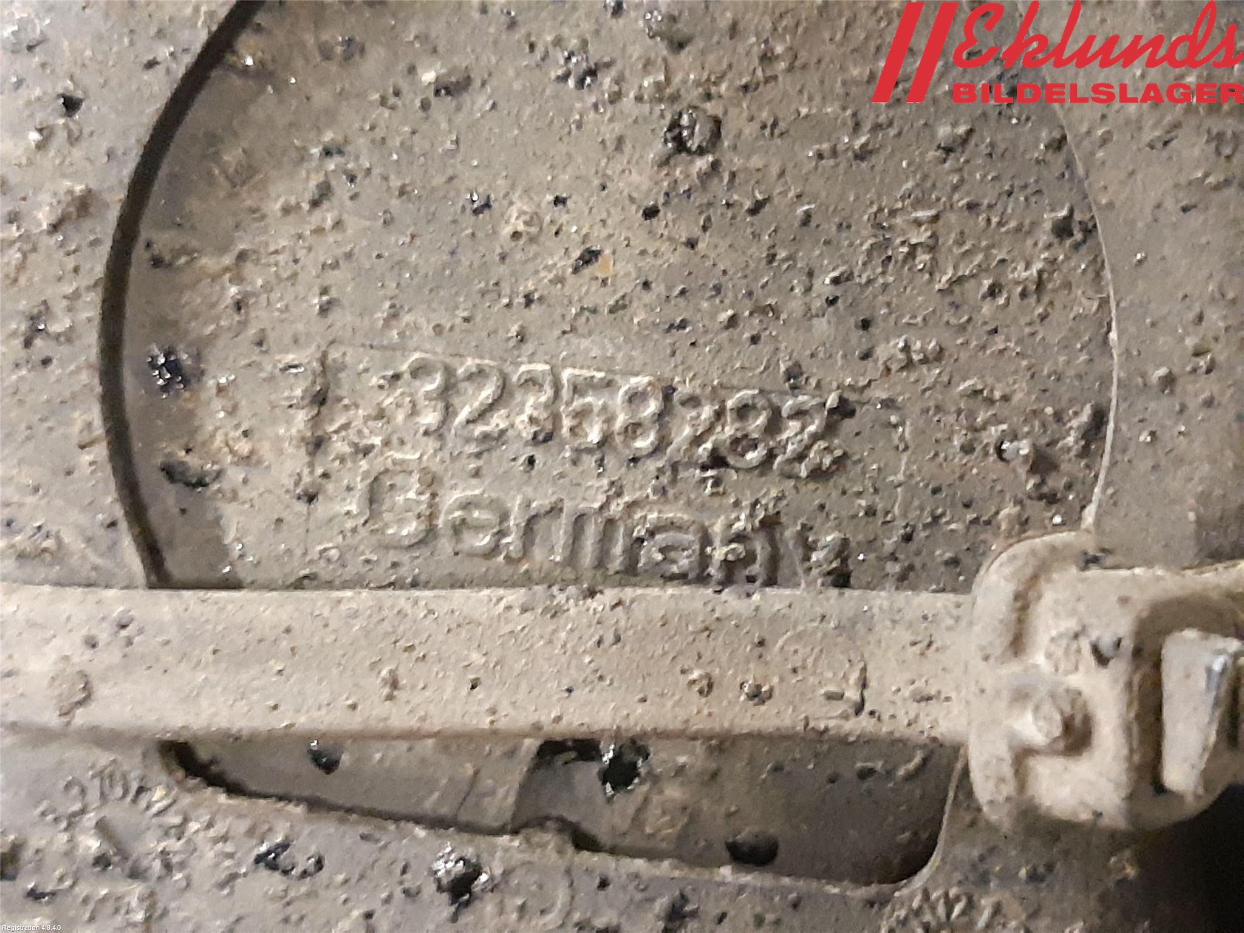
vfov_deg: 53.1
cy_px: 466
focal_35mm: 26
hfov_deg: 67.3
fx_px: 934
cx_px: 622
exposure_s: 1/20
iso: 640
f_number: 1.7
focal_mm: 3.93
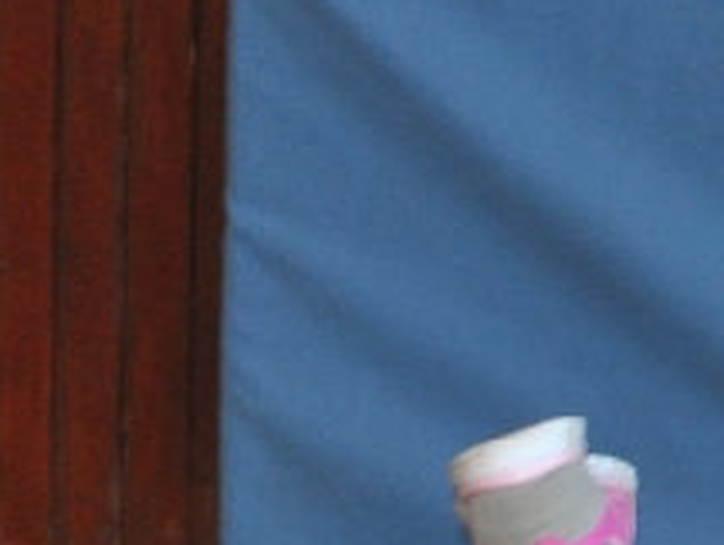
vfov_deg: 1.9
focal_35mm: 780
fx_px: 16332
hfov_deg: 2.5
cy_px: 1026
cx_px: -399
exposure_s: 1/60
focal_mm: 116
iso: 800
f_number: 5.6
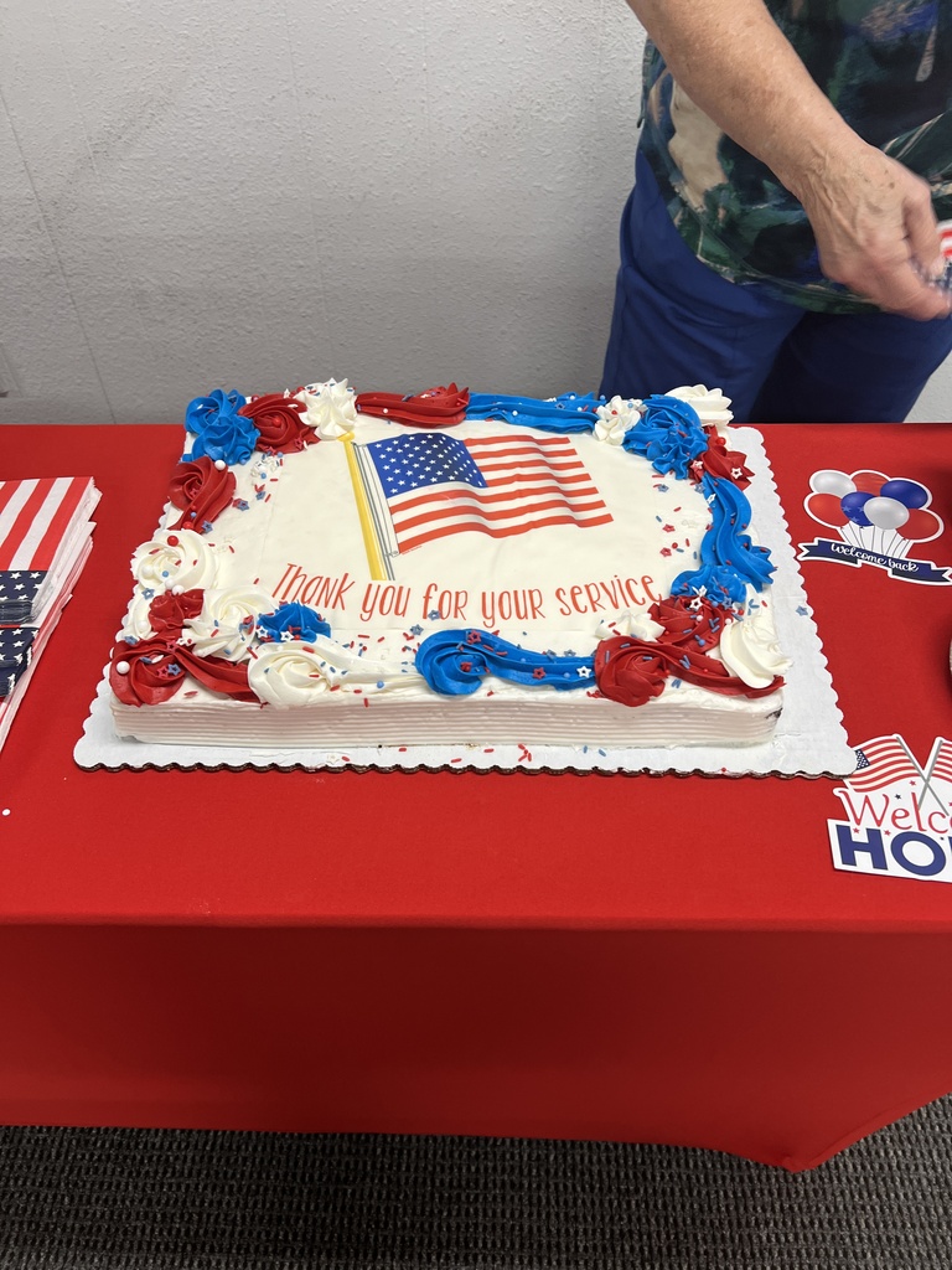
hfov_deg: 53.1
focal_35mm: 26
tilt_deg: -48.2
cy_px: 635
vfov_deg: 67.3
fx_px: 953
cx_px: 476
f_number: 1.5
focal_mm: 5.7
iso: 64
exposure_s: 1/60
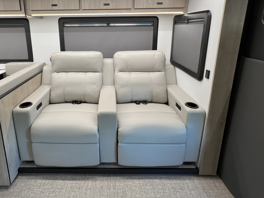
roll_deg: +2.4
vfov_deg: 66.5
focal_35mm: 19
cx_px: 109
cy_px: 63
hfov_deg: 83.8
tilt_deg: -16.0
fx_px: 145
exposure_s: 1/99
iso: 160
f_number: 1.8
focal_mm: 1.57
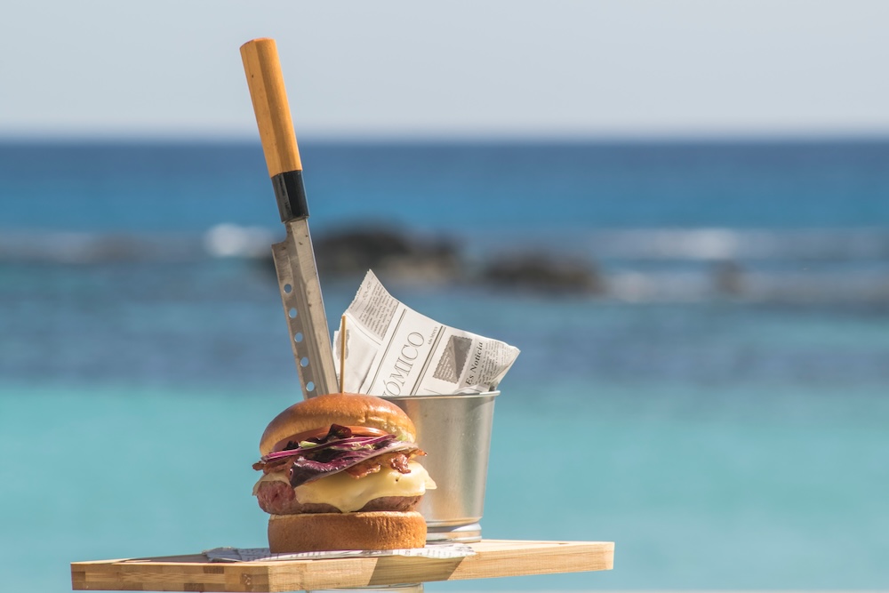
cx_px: 444
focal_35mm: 360
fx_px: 8891
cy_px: 296
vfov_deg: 3.8
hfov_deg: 5.7
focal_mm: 240
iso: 160
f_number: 13
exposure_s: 1/200
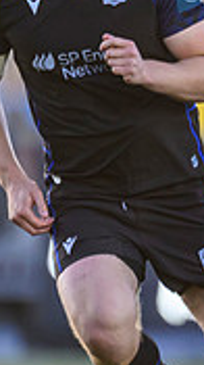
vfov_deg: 0.8
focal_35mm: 2768
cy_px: 143
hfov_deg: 0.4
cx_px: 564
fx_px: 26709
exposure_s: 1/1250
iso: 1600
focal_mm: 560
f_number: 4
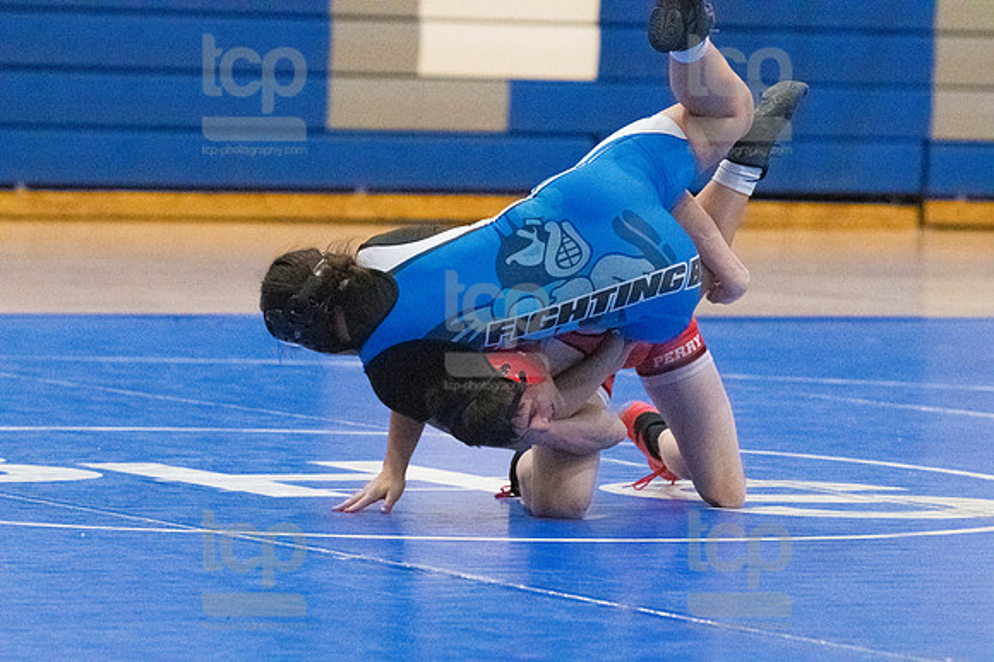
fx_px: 7037
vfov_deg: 5.4
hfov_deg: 8.1
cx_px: 497
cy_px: 331
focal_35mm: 255
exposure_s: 1/1600
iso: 10000
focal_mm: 170
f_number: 4.5
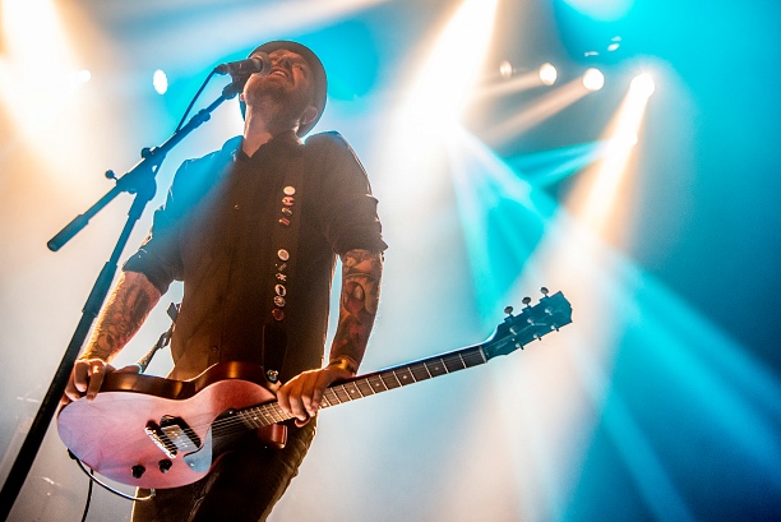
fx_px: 868
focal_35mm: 40
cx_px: 398
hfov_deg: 48.4
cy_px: 262
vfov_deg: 33.5
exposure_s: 1/80
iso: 2500
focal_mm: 34
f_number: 2.8
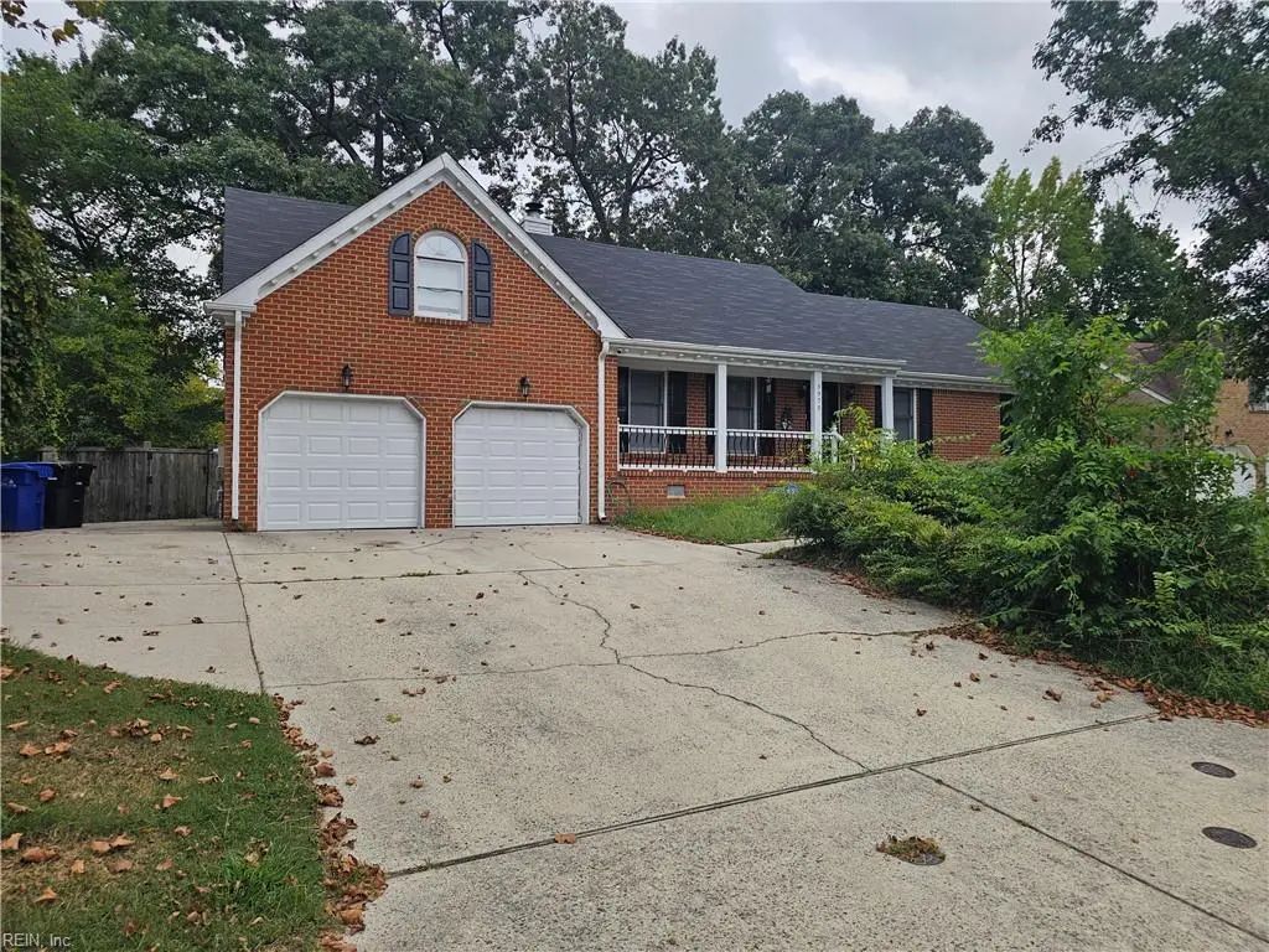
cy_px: 476
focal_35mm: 23
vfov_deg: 58.9
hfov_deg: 73.9
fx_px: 843
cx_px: 634
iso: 10
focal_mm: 6.3
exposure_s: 1/472
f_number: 1.7
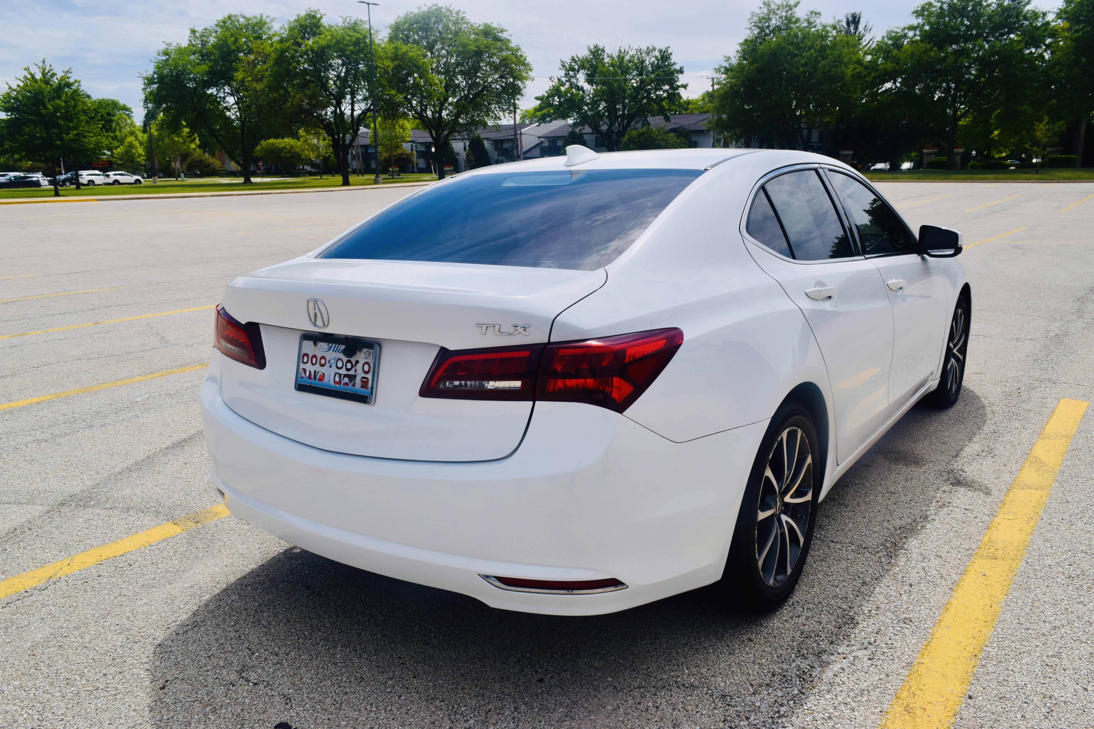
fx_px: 820
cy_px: 364
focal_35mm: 27
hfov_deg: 67.4
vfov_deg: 47.9
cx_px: 547
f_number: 11
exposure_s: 1/500
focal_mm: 18
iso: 200
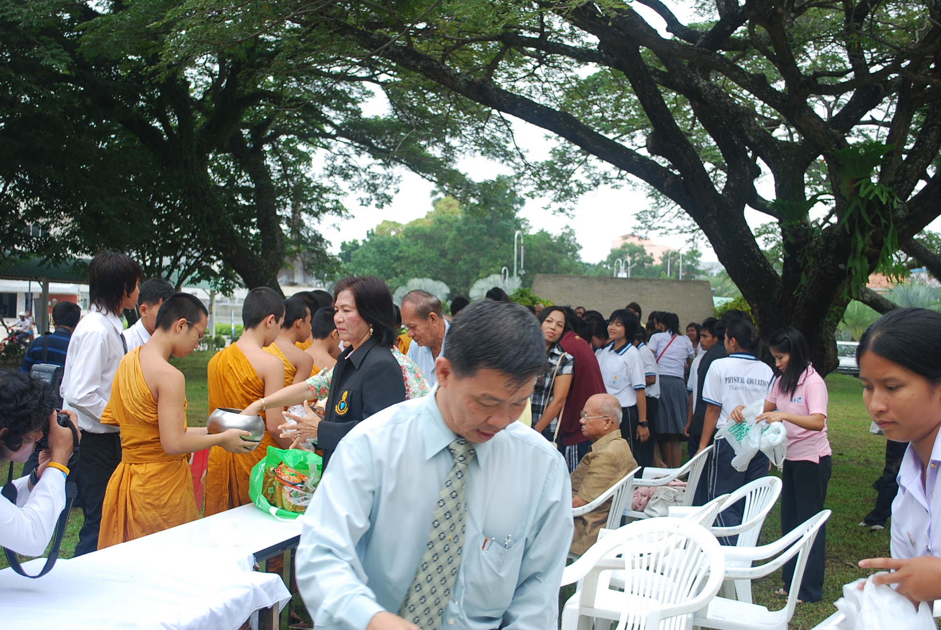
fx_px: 1256
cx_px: 470
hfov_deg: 41.1
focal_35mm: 48
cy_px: 315
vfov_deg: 28.2
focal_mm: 32
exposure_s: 1/100
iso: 200
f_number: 4.8
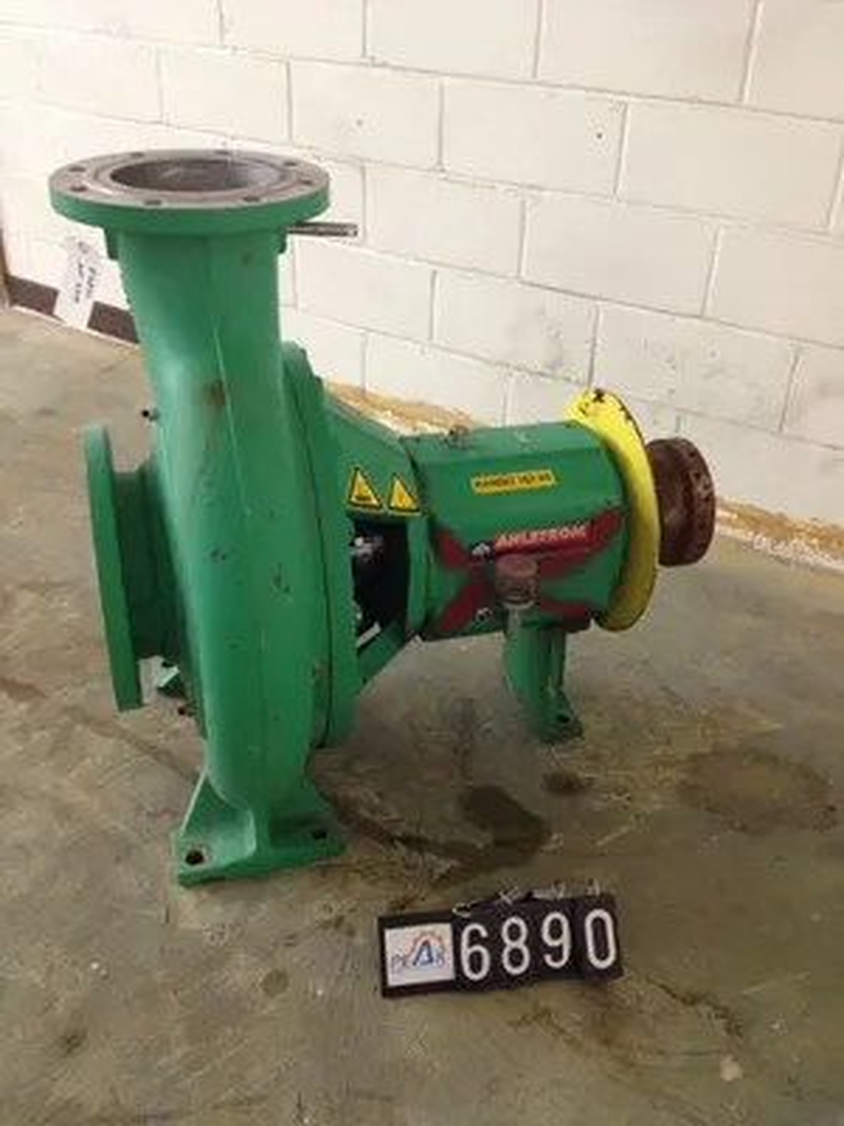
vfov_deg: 52.6
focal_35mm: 35
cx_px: 422
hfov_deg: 40.7
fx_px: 1138
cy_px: 563
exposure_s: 1/20
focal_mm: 4.28
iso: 200
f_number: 2.4
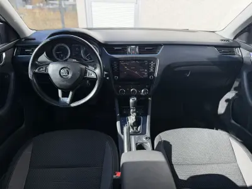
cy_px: 94
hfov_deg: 71.6
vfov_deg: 56.8
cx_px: 126
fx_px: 175
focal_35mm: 24
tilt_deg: -27.2
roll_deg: -0.9
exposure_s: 1/1091
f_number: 1.78
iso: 80
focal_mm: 6.76
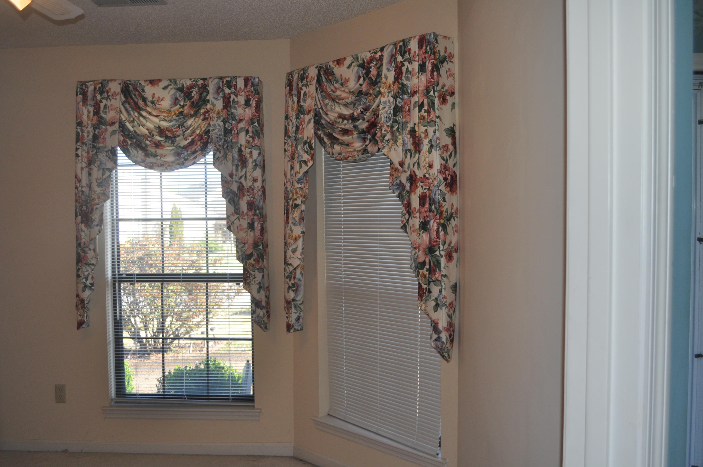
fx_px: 644
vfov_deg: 39.9
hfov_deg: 57.3
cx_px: 352
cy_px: 234
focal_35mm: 33
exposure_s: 1/200
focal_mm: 22
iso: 360
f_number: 4
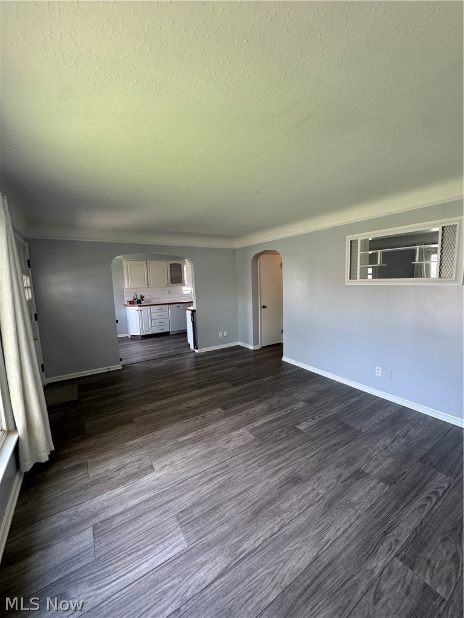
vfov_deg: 102.1
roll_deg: +1.4
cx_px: 232
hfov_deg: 85.7
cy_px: 309
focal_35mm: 14
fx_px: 250
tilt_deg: -4.6
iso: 160
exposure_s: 1/99
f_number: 2.2
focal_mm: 2.22
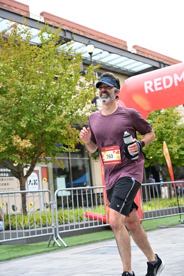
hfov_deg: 26.0
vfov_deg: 38.2
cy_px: 138
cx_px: 92
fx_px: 398
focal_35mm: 52
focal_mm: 52
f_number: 4
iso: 2000
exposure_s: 1/640
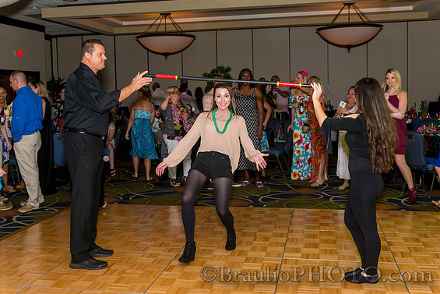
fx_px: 501
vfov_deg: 32.6
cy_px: 126
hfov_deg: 47.4
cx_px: 210
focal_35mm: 41
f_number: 5.6
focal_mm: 35
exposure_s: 1/80
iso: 800
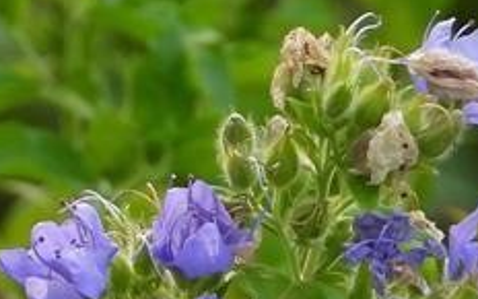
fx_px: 42638
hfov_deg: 0.6
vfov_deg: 0.4
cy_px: 338
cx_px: -381
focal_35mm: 3273
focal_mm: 126
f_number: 5
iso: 320
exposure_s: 1/250
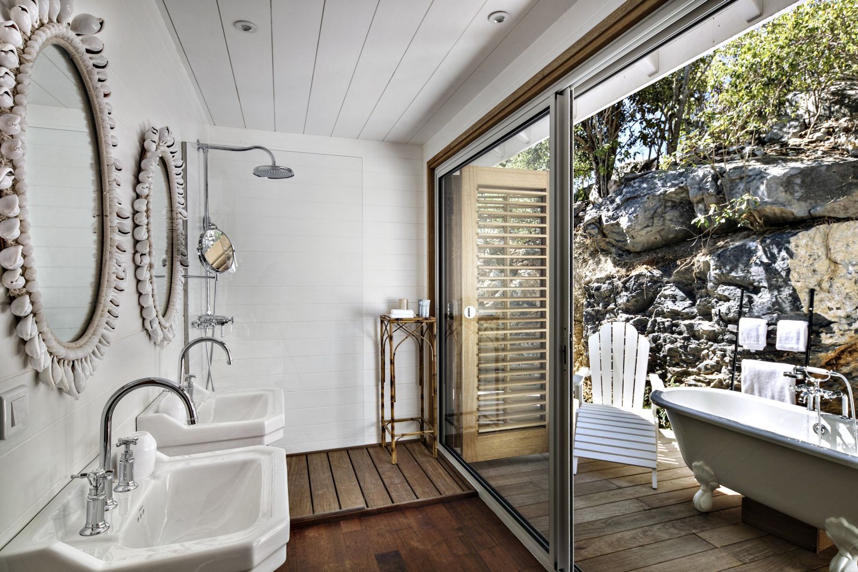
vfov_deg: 67.4
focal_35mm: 18
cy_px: 286
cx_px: 429
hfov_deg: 90.0
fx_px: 429
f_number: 5.6
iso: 100
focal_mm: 12
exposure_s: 1/80
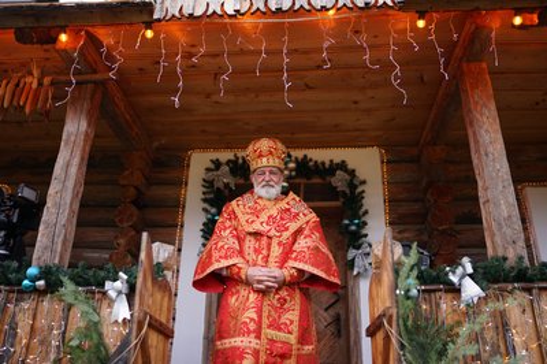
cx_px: 274
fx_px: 531
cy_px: 182
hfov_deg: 54.5
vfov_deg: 37.8
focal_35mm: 35
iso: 500
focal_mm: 35
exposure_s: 1/2500
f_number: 1.4
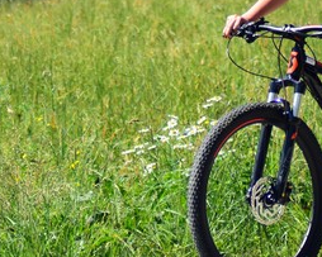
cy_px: -50
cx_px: 133
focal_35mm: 398
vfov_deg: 3.9
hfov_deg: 4.9
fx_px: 3791
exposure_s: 1/1250
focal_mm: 70
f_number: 4
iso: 220
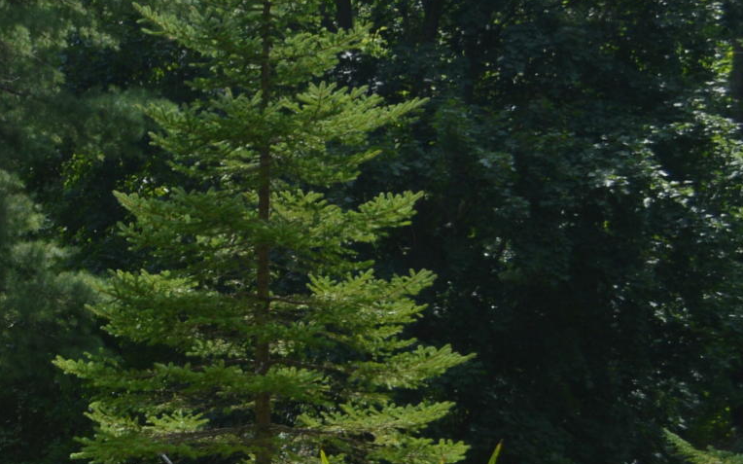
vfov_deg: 7.7
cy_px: 630
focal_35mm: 168
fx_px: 3401
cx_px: -613
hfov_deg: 11.5
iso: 100
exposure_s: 1/160
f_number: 6.3
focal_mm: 28
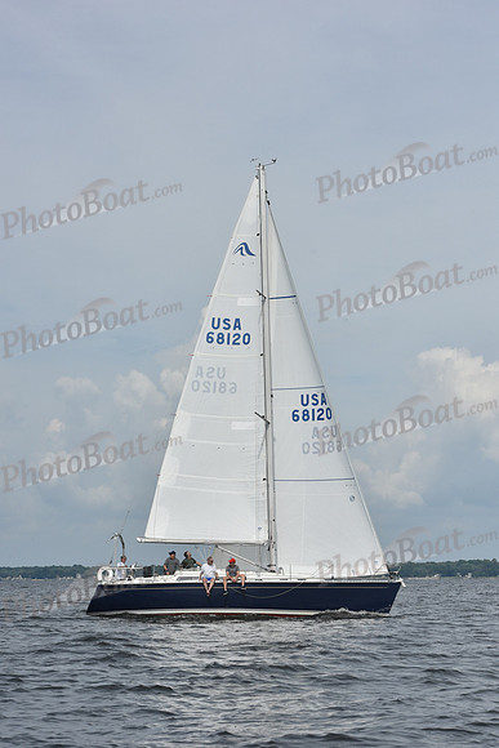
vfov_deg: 22.6
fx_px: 1870
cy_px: 374
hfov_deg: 15.2
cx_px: 250
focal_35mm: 90
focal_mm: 90
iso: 320
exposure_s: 1/1250
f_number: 11
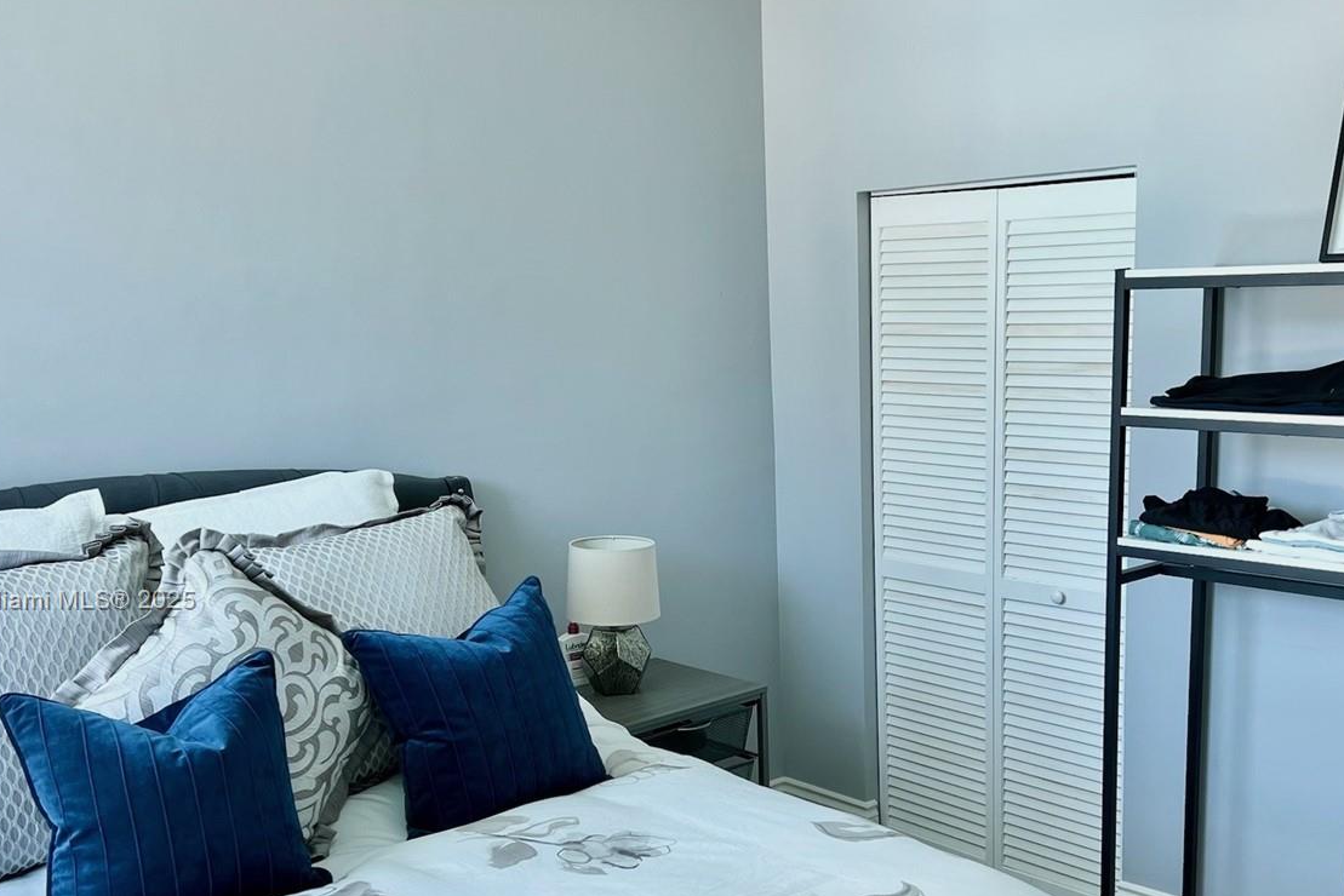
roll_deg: +1.9
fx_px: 1456
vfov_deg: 33.9
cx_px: 777
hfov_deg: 49.4
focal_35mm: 39
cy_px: 602
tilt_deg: -12.8
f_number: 1.5
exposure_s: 1/121
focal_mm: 5.7
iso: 64
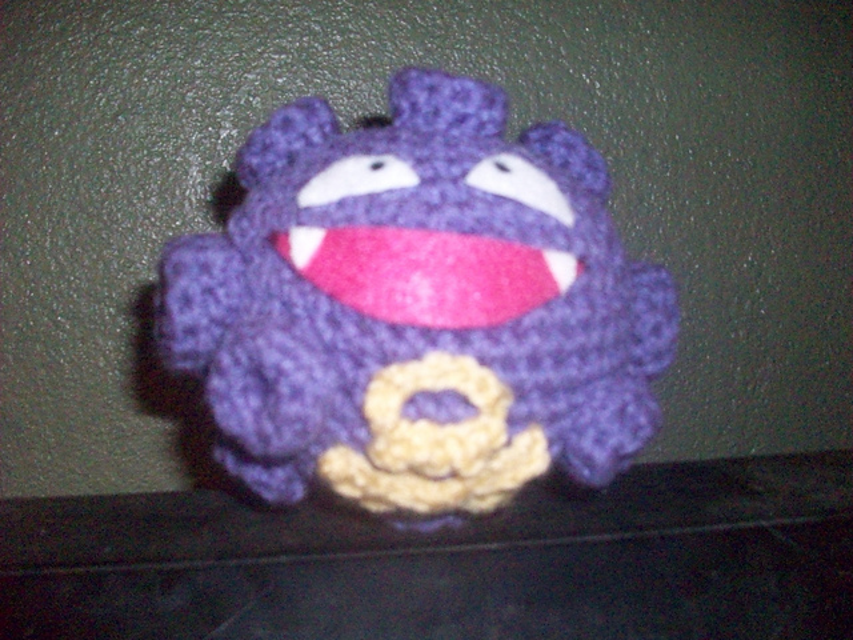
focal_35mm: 34
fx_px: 838
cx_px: 426
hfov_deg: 54.0
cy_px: 320
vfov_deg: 41.8
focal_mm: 5.7
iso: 800
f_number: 2.8
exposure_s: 1/64
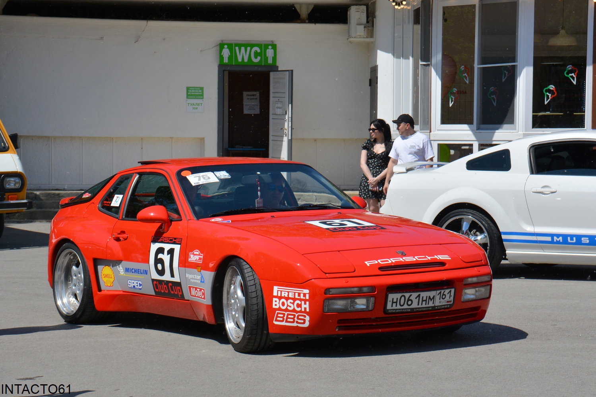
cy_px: 198
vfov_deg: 14.7
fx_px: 1539
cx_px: 298
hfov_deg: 21.9
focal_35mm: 93
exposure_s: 1/2000
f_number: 8
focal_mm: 62
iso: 400
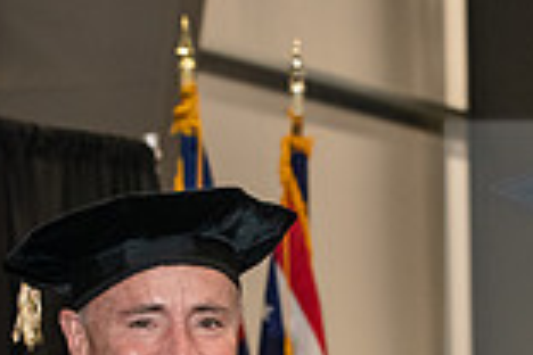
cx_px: 342
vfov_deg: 5.2
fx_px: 3849
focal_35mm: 260
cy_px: 534
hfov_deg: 7.9
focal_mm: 70
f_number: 5.6
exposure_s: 1/200
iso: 2500
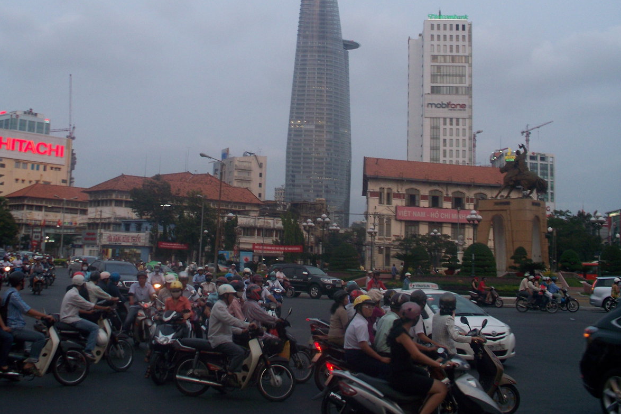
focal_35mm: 51
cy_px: 71
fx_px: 880
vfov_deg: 25.9
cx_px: 309
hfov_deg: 38.9
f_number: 2.8
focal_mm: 7.54
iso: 100
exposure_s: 1/60
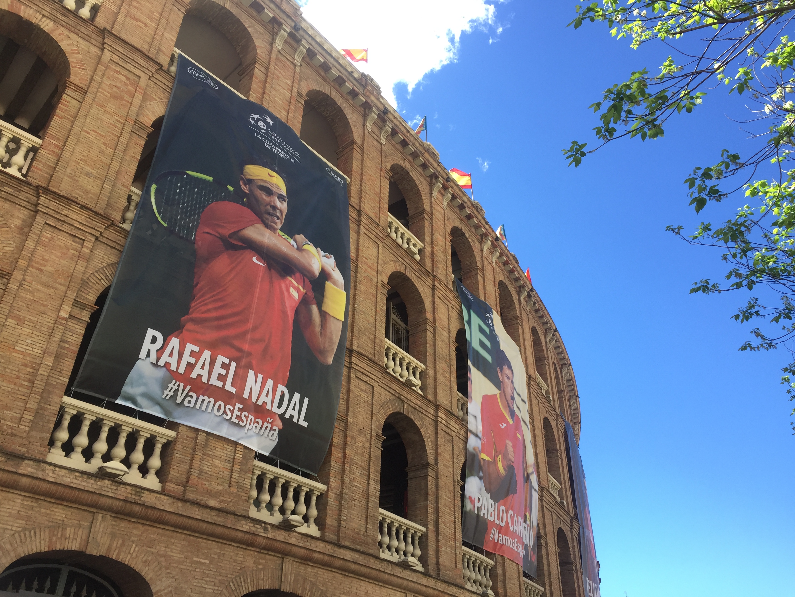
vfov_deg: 48.2
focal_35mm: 29
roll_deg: -0.4
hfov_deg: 61.7
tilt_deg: +33.9
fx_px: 666
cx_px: 398
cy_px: 298
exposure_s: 1/581
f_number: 2.2
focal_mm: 4.15
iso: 32
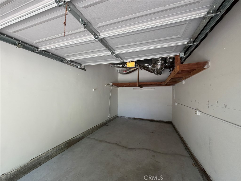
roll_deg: -0.5
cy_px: 90
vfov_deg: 85.7
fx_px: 97
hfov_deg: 102.1
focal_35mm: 14
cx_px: 120
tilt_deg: +1.4
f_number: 2.2
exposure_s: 1/121
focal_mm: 2.22
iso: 64
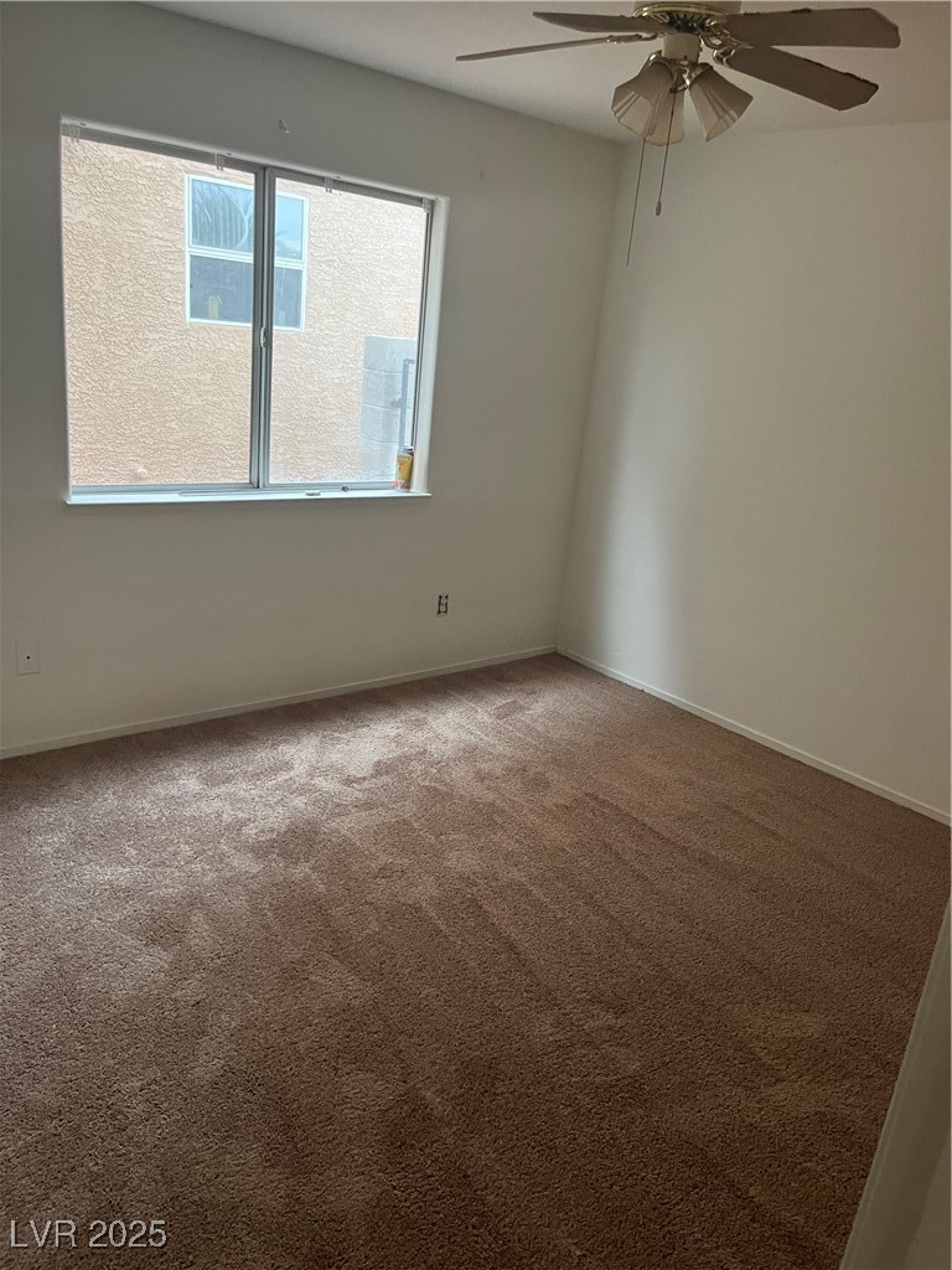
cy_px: 635
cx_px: 476
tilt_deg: -17.6
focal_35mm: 26
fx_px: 953
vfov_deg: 67.3
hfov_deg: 53.1
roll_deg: -6.8
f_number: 1.6
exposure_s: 1/60
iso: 320
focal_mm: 5.1
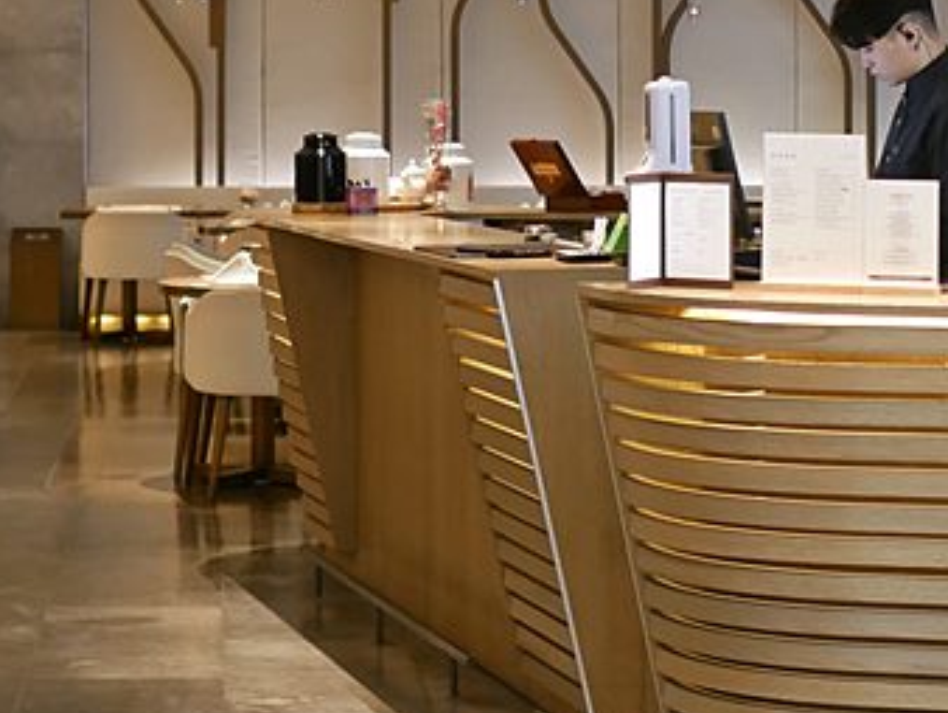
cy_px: -32
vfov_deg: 9.9
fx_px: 4056
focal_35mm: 148
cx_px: 381
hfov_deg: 13.3
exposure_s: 1/60
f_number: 1.8
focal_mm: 25
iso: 640
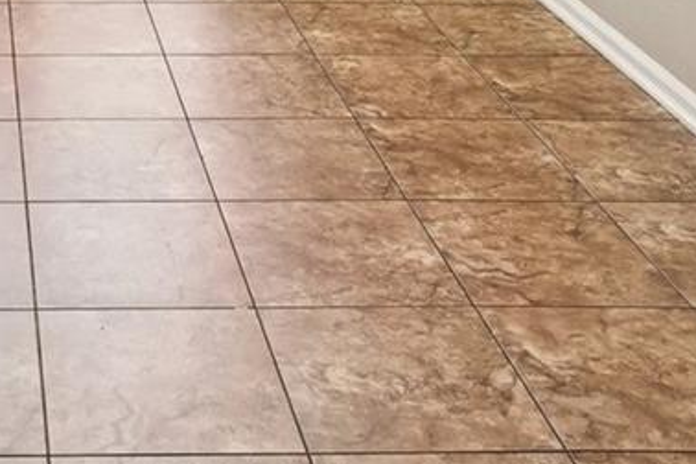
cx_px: -18
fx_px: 1392
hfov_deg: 26.4
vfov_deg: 15.1
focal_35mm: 72
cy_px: -486
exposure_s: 1/30
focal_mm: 17
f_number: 10
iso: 400
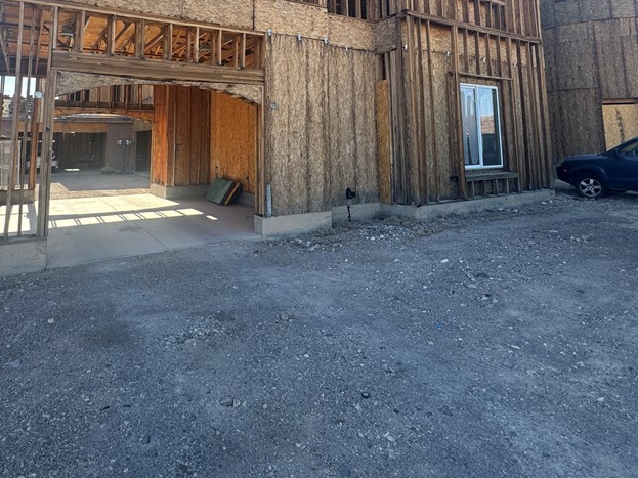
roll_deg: +1.0
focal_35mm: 23
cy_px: 90
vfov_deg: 54.5
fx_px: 424
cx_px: 272
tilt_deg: +6.5
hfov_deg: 73.5
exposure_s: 1/316
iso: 40
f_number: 2.2
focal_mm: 2.22
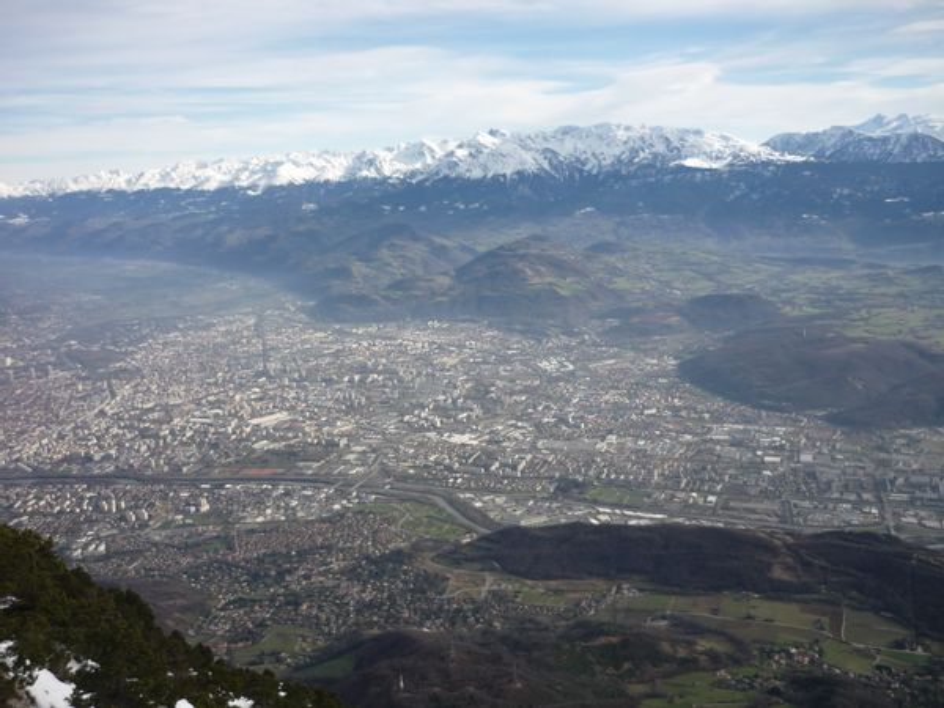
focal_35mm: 33
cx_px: 472
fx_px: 900
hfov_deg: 55.4
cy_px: 354
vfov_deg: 42.9
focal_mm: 5.5
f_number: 8
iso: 100
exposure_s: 1/160
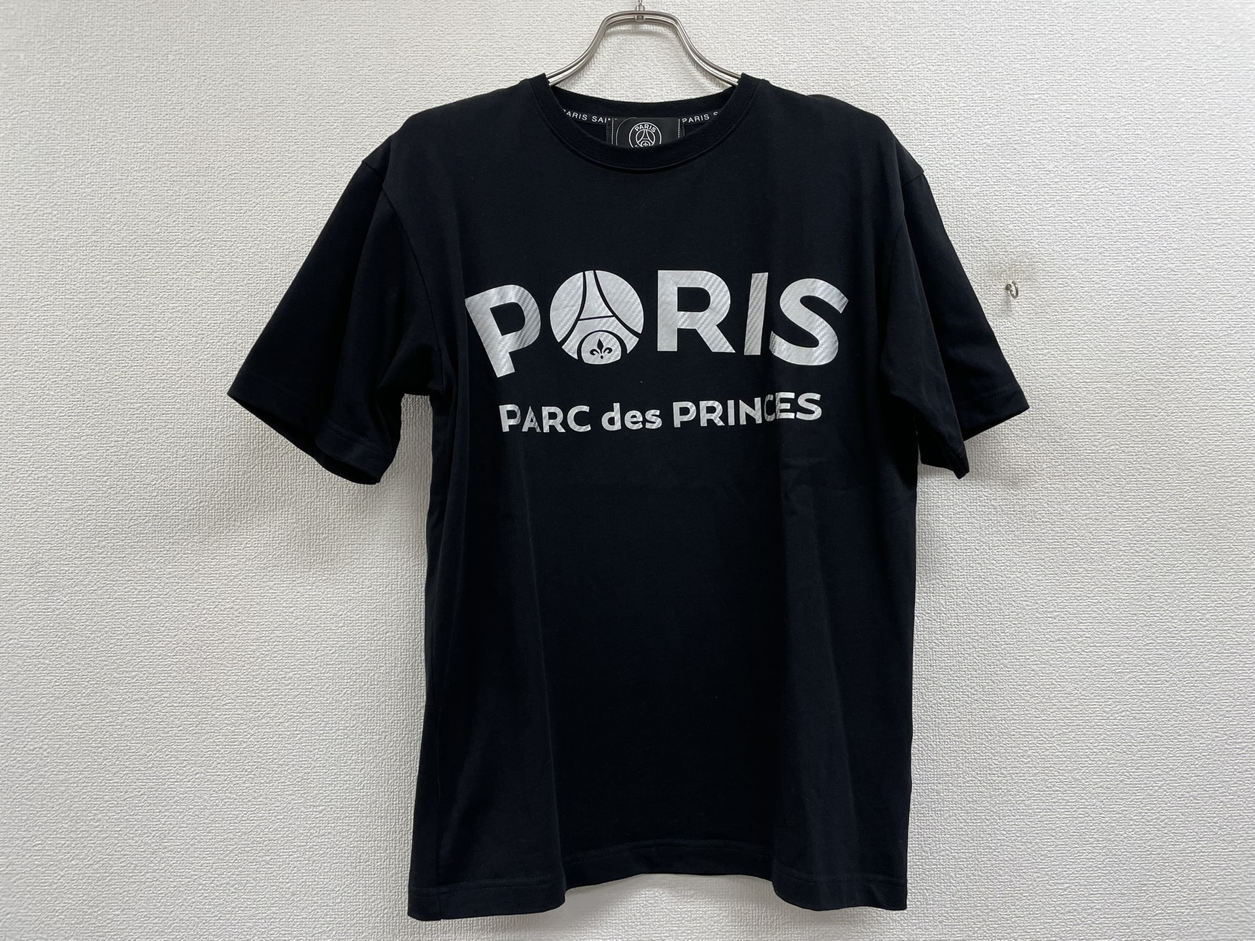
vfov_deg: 53.1
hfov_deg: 67.3
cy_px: 470
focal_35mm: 26
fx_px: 943
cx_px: 628
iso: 100
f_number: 1.6
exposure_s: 1/121
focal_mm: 4.2
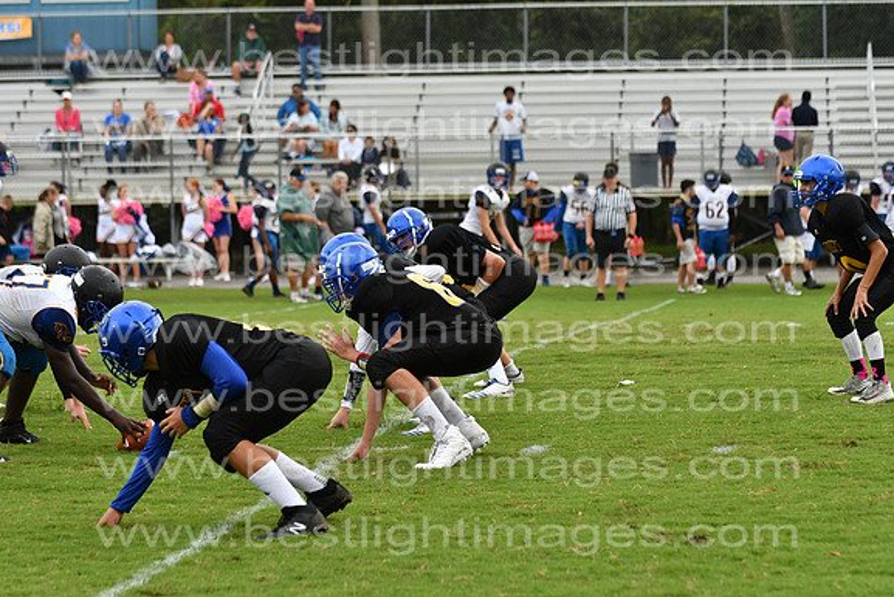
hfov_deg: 9.8
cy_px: 298
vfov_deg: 6.5
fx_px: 5241
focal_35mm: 211
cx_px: 448
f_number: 3.5
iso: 800
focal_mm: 140
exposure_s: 1/2500
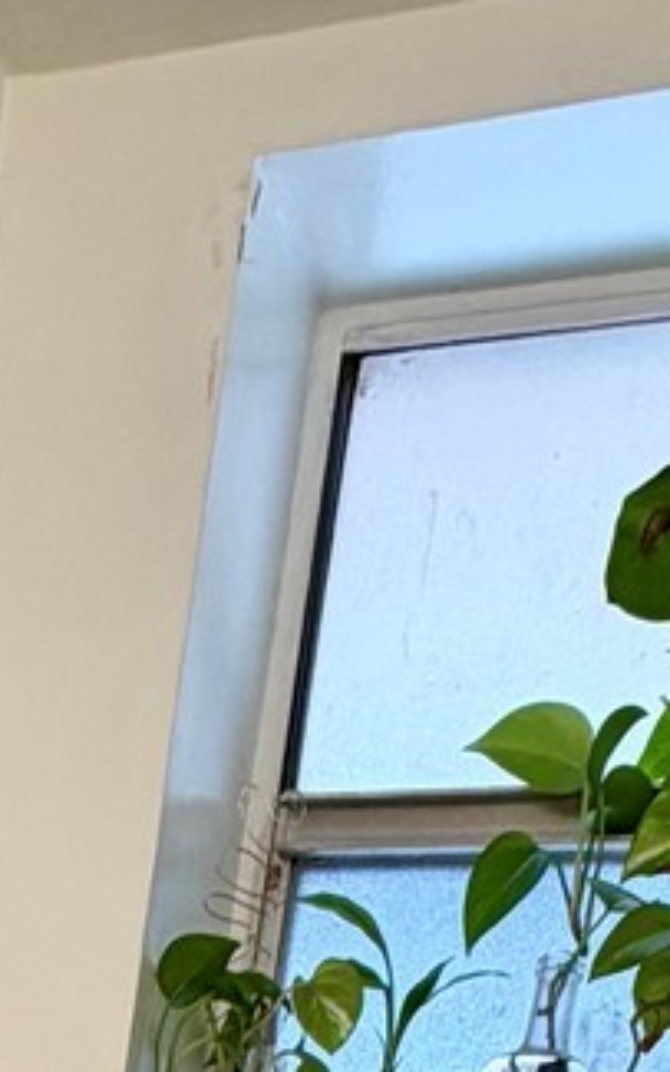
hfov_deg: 17.4
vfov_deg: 17.9
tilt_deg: -13.4
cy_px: 2220
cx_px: 7
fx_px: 2134
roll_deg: -8.1
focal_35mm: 73
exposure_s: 1/120
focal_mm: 2.22
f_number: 2.2
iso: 80
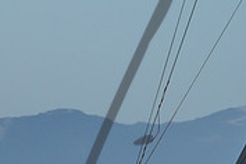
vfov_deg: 1.5
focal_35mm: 926
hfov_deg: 2.2
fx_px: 6327
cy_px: 88
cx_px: 157
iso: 160
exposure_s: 1/1250
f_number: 6.3
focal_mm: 125
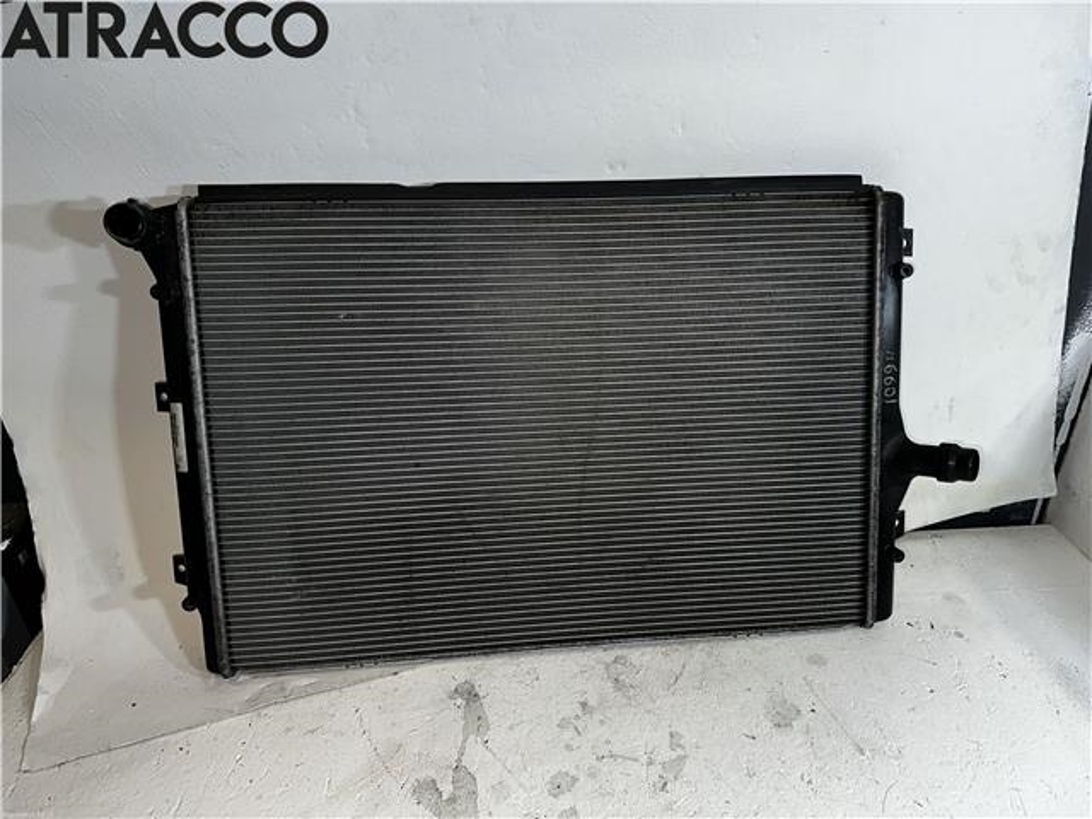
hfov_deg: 71.6
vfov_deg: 56.8
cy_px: 410
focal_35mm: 24
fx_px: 757
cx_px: 546
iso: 50
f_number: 1.78
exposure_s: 1/136
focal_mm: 6.86
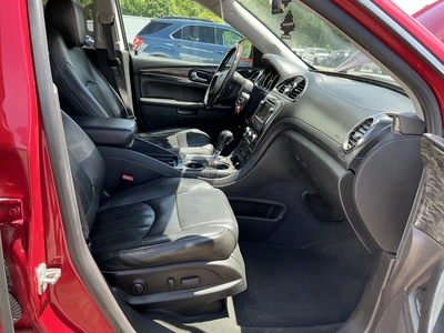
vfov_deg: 49.7
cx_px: 222
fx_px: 359
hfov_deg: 63.4
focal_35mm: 28
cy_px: 166
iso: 20
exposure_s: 1/122
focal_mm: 3
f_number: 1.8
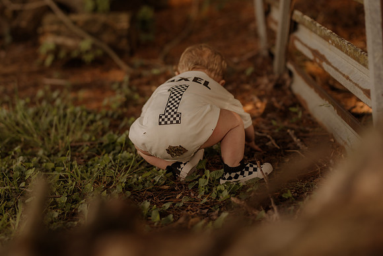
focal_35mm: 85
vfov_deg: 16.1
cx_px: 192
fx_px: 904
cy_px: 128
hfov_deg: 23.9
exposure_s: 1/1000
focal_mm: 85
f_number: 2
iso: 250
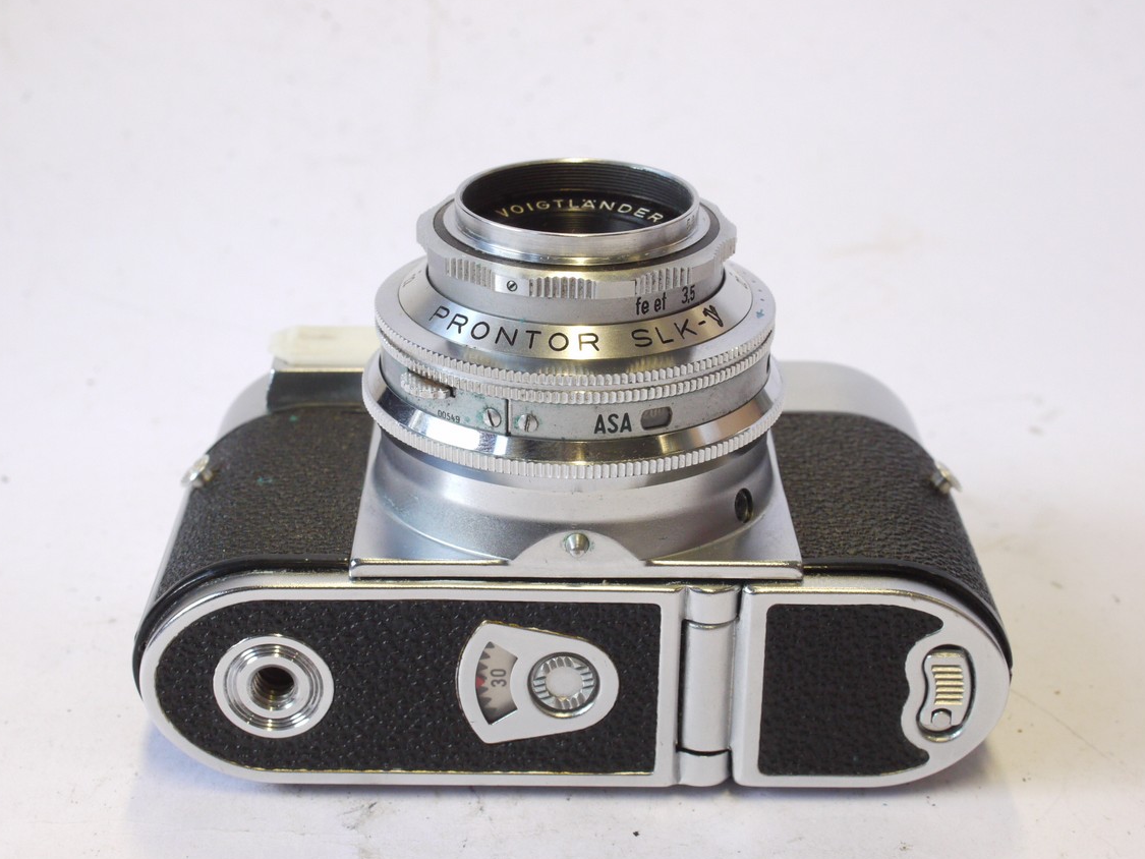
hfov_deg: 30.3
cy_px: 451
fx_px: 2117
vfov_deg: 22.9
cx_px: 548
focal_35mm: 64
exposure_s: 1/40
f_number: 9
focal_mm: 30
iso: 800
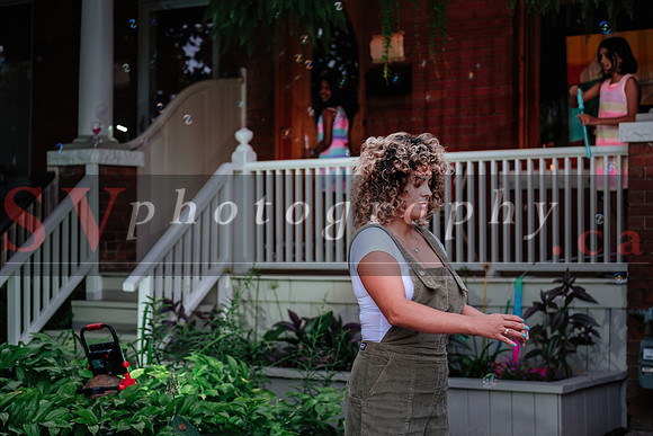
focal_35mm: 81
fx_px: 1470
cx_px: 326
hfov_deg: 25.1
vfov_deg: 16.9
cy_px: 218
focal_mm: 54.1
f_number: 2.8
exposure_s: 1/250
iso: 1600
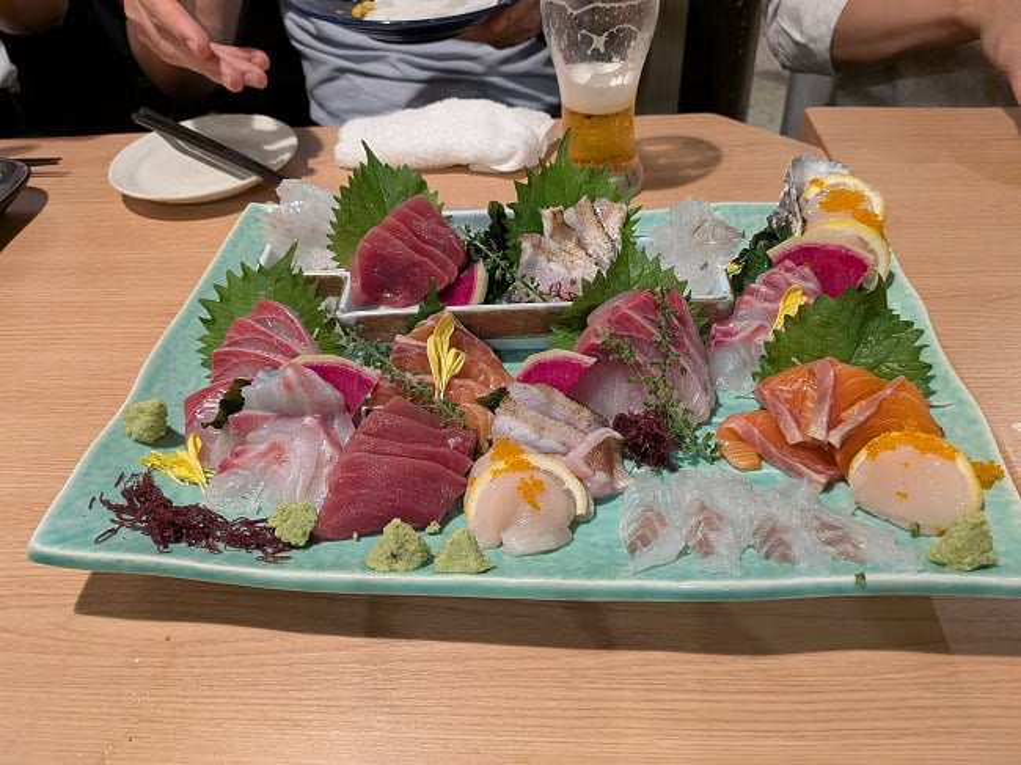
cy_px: 382
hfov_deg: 71.6
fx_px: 708
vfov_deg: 56.8
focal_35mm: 24
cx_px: 510
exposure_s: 1/100
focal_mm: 4.5
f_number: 1.7
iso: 840
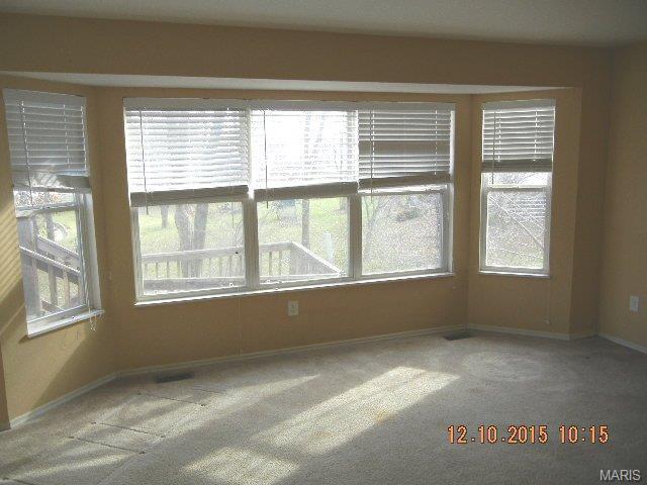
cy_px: 242
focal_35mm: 30
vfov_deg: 46.8
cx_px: 324
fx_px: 561
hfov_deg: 60.0
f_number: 3.5
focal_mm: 5.4
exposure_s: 1/93.6
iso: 160
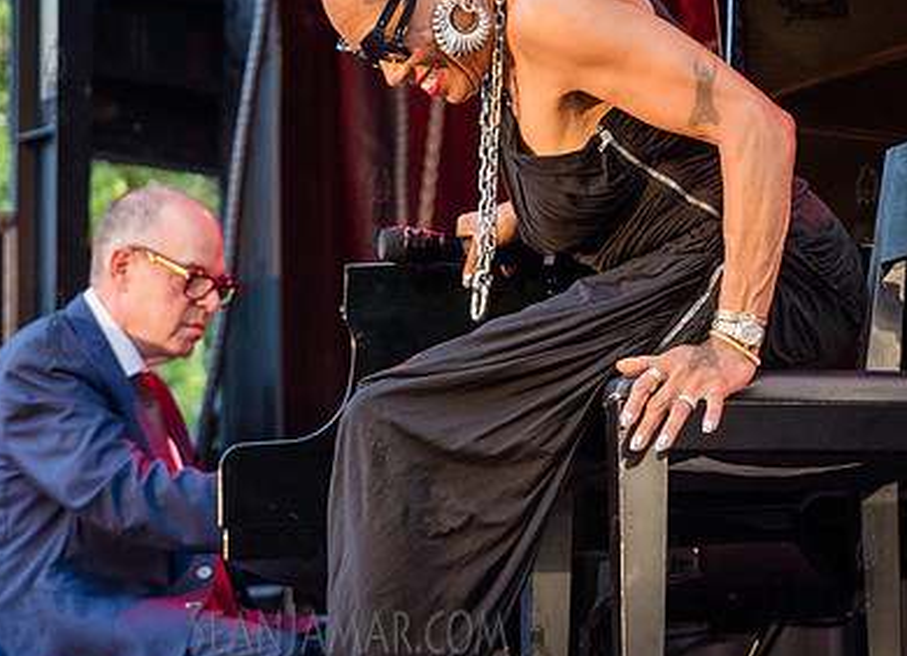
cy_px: 144
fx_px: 3130
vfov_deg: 11.9
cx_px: 450
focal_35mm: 121
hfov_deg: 16.5
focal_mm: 62
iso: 2500
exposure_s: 1/400
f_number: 4
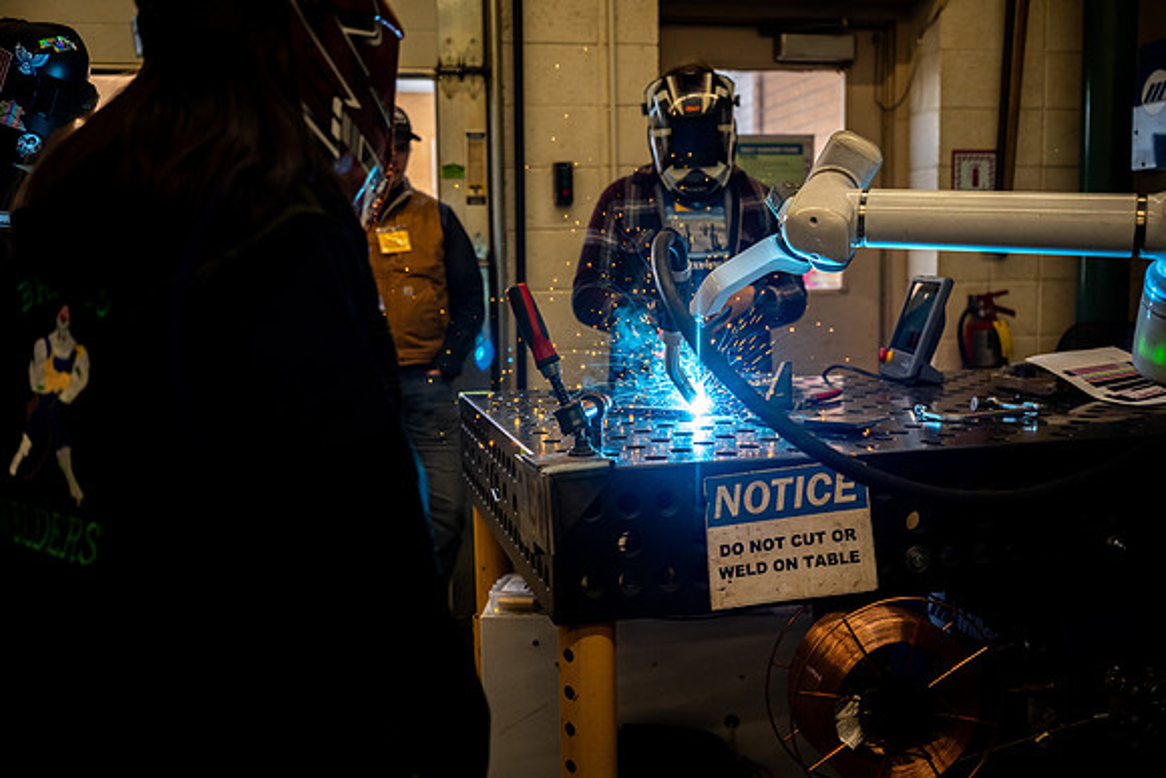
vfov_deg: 36.9
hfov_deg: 53.1
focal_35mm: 36
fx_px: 1166
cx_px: 583
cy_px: 389
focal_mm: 36
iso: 400
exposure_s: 1/1000
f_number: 2.8
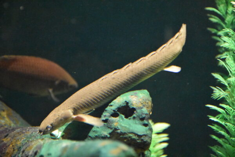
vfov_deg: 13.0
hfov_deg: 19.5
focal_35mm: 105
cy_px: 78
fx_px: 685
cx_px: 118
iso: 12800
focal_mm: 70
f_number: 5
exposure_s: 1/25
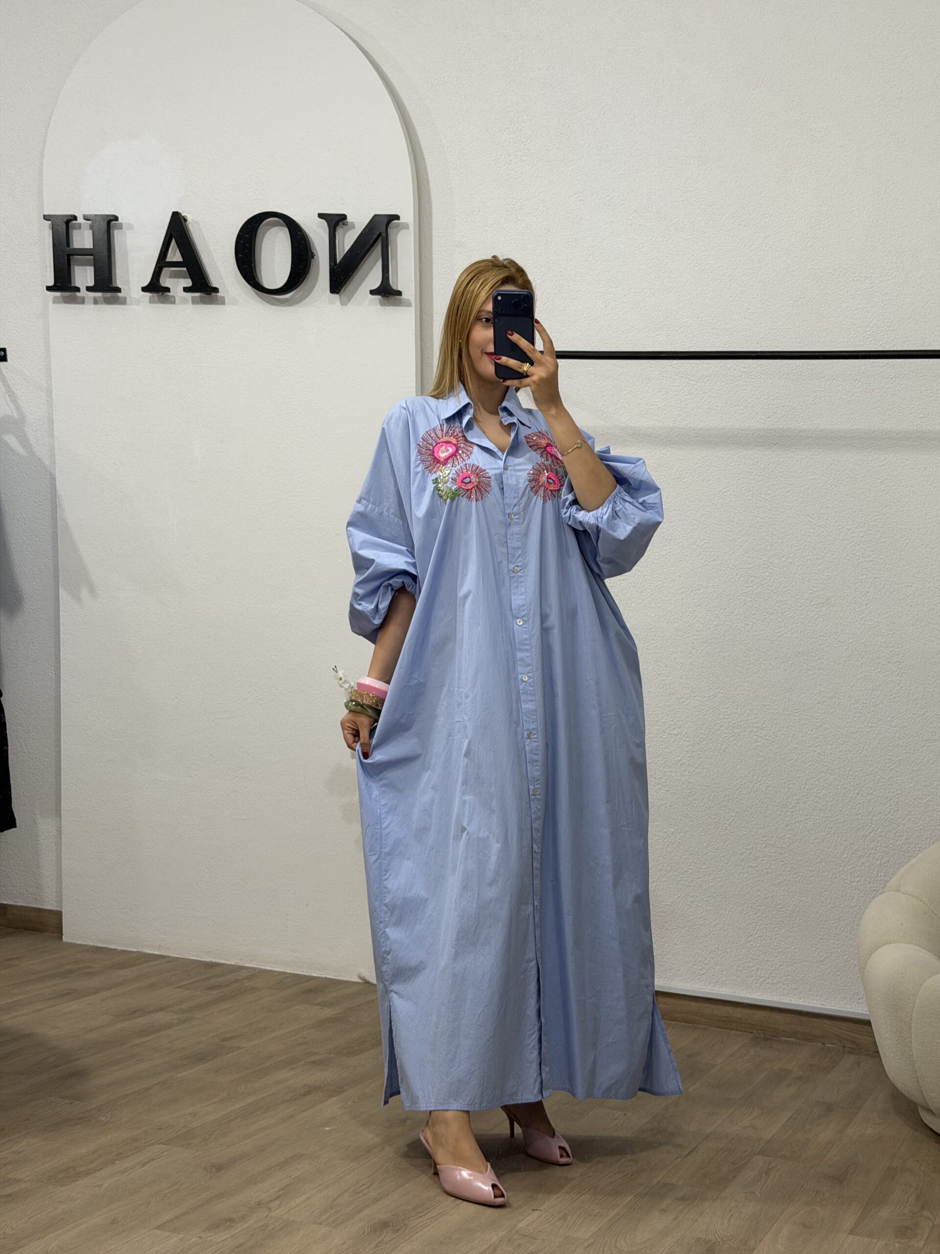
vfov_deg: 39.7
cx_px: 470
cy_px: 627
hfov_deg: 30.3
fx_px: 1738
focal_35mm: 48
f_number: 1.78
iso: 80
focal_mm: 6.76
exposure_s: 1/100
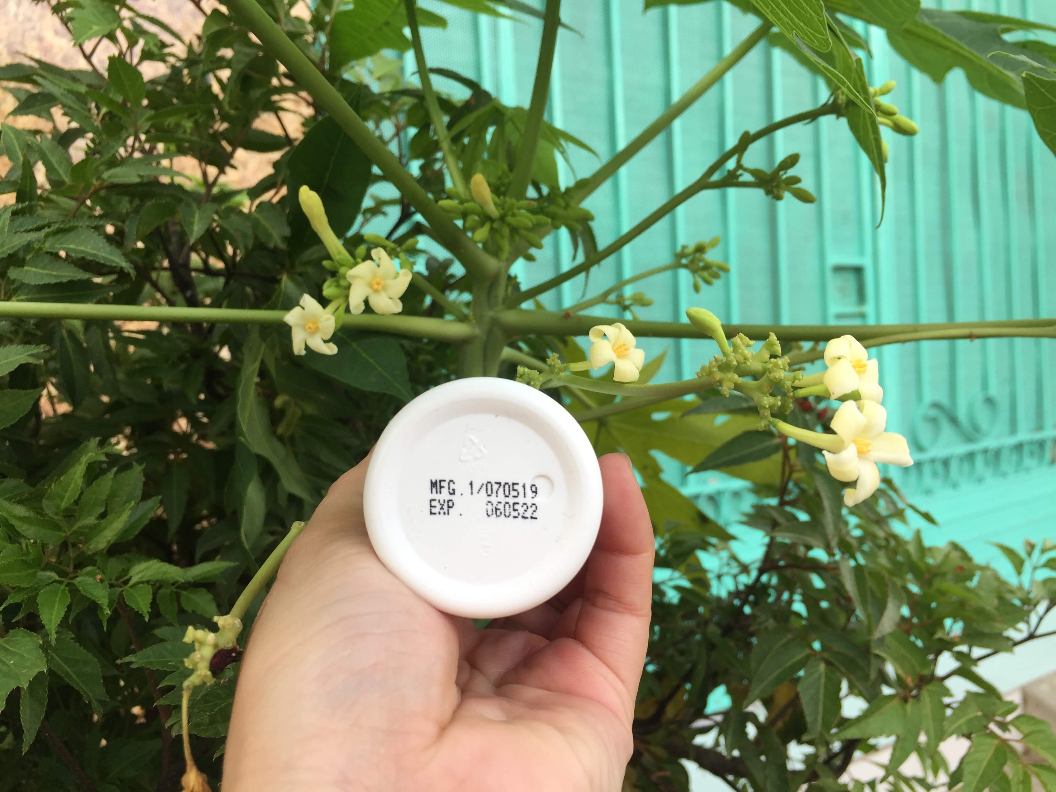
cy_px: 396
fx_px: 885
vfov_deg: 48.2
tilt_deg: +0.6
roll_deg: +2.0
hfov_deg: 61.7
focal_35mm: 29
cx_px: 528
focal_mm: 4.15
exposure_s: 1/119
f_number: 2.2
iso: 32
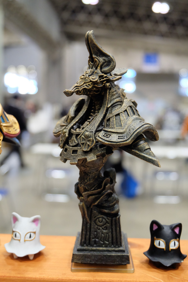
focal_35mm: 44
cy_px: 141
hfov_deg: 30.5
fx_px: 345
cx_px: 94
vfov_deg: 44.5
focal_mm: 29.5
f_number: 4.7
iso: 3200
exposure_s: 1/50
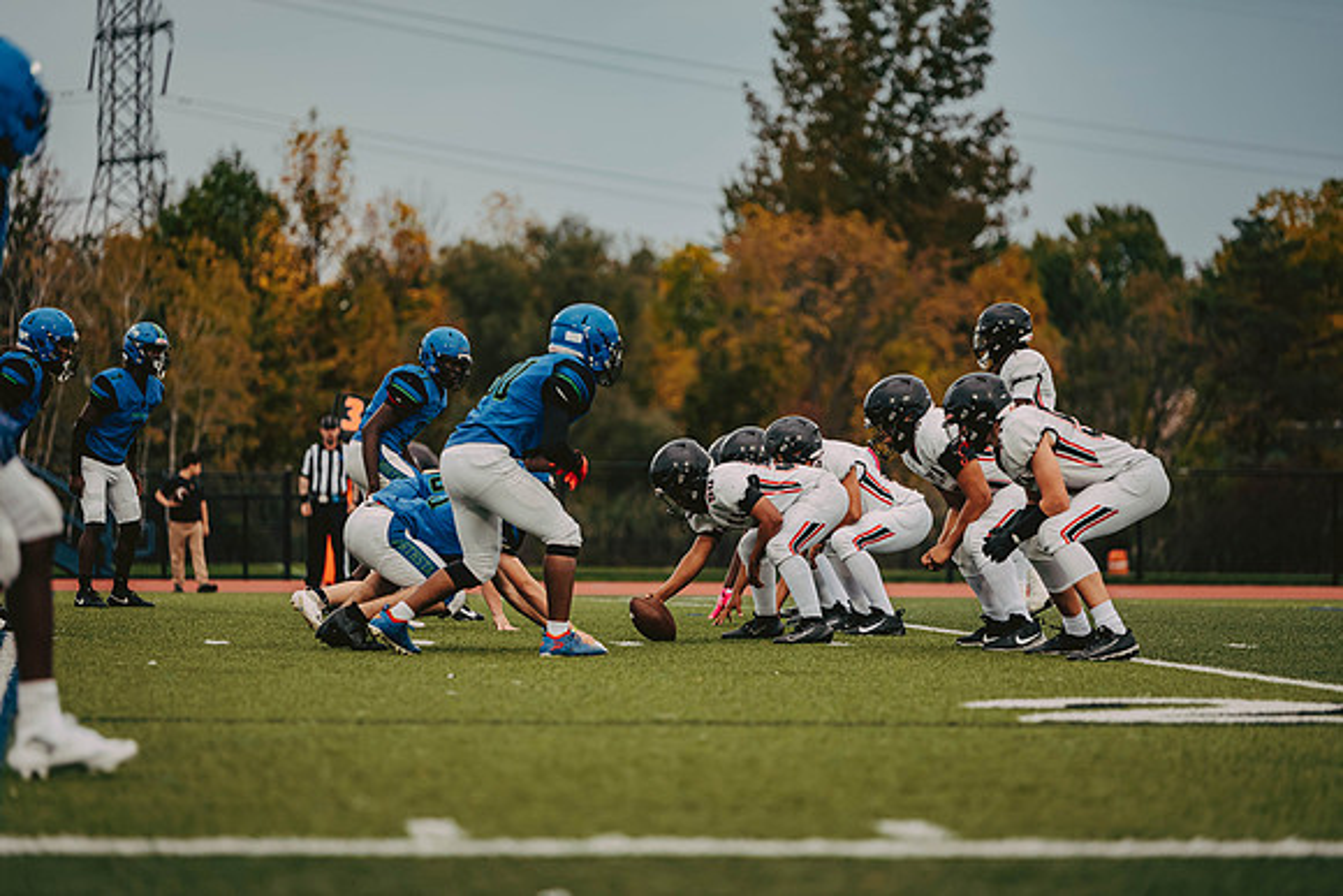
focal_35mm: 160
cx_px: 672
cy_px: 448
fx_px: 5970
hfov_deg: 12.8
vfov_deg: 8.6
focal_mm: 160
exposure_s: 1/400
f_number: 2.8
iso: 800
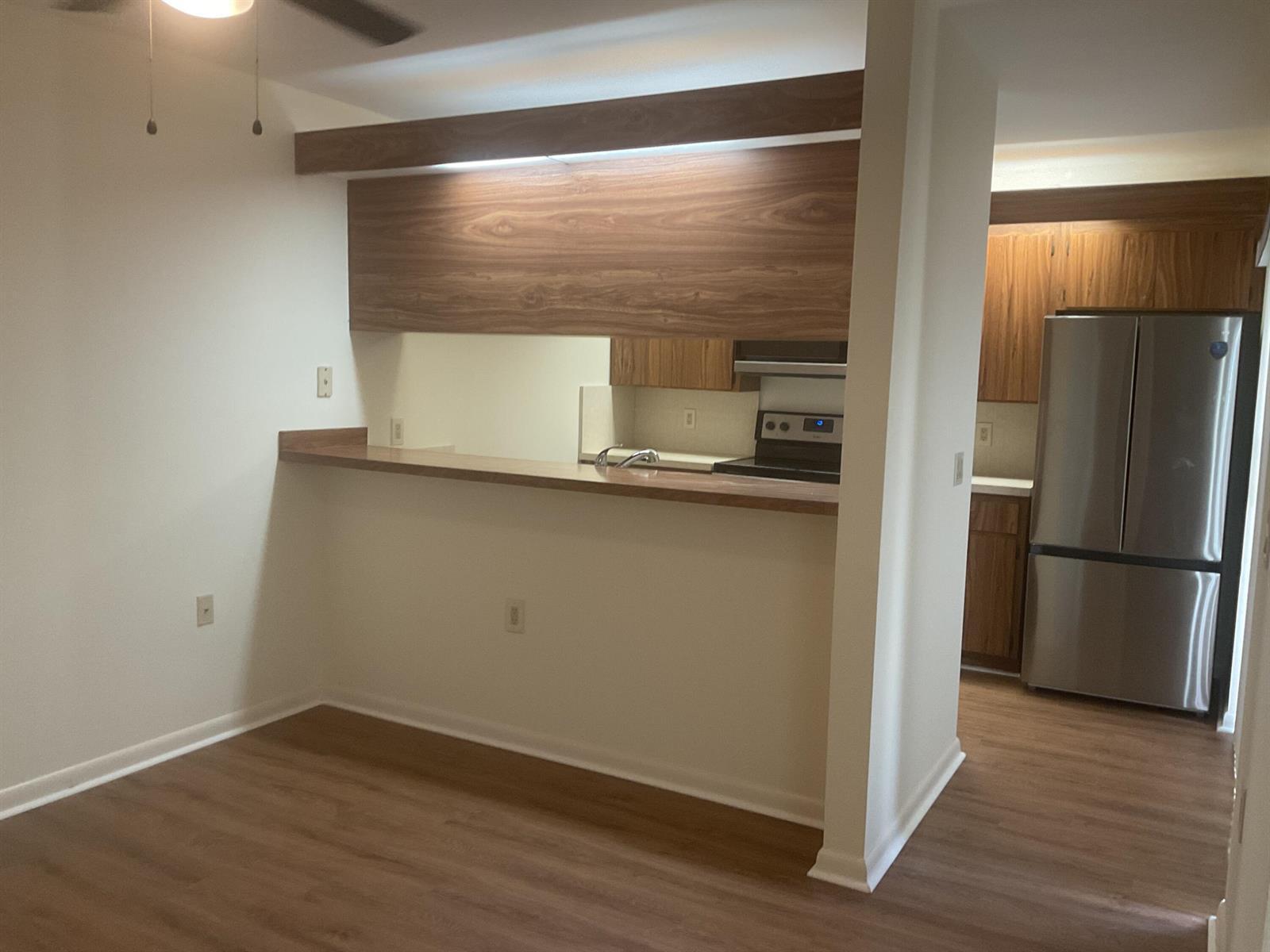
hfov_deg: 61.7
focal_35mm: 29
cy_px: 476
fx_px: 1064
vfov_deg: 48.2
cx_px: 635
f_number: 1.8
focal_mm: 3
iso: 80
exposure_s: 1/60
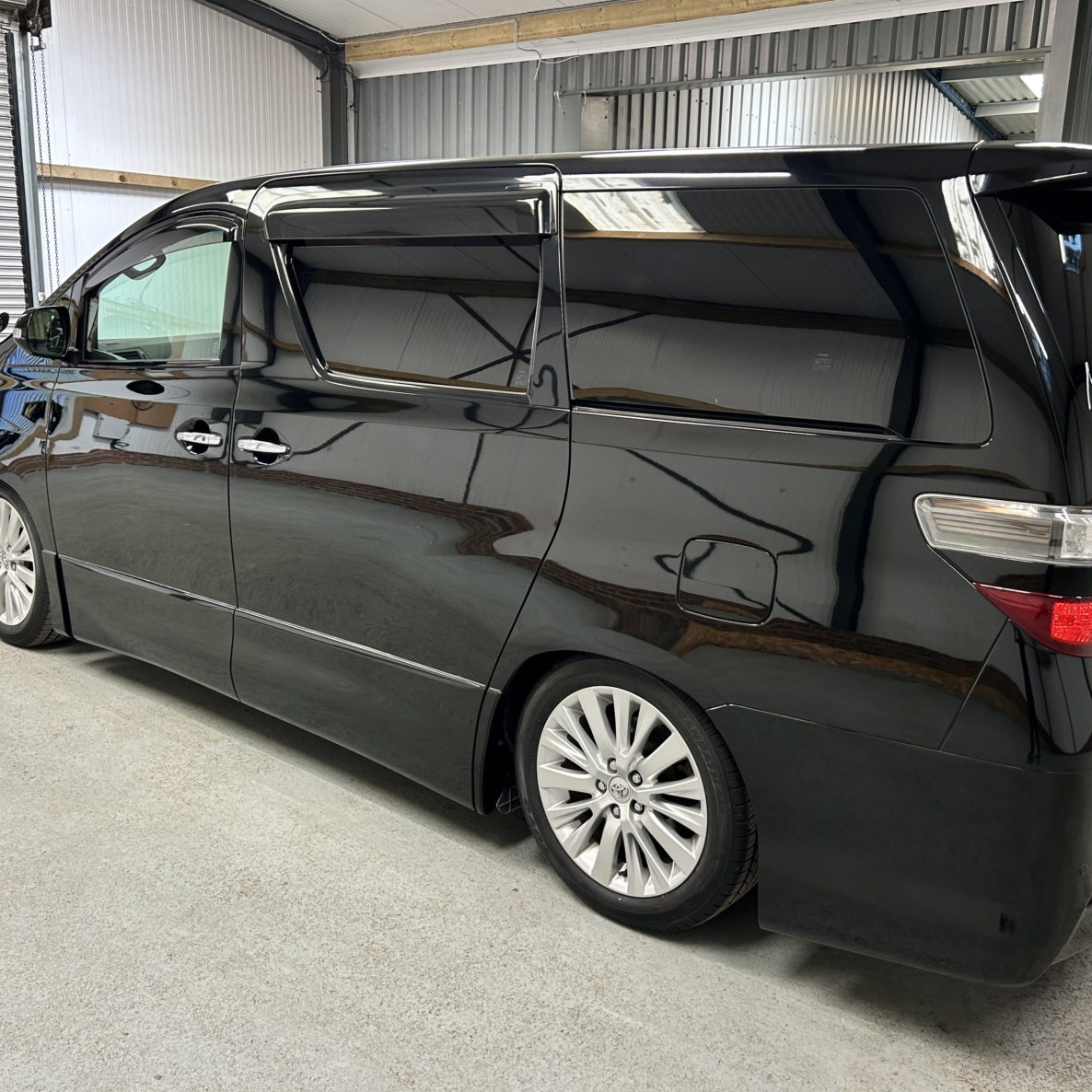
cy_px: 540
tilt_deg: -12.8
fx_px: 1106
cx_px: 620
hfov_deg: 52.4
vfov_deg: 52.5
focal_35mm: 31
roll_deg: -2.4
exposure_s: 1/100
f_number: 1.5
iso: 80
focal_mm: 5.7
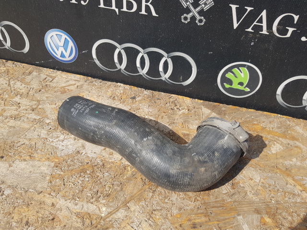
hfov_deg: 67.3
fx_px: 230
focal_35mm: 26
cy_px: 115
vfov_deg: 53.0
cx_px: 154
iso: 40
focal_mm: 4.2
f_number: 1.7
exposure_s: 1/940
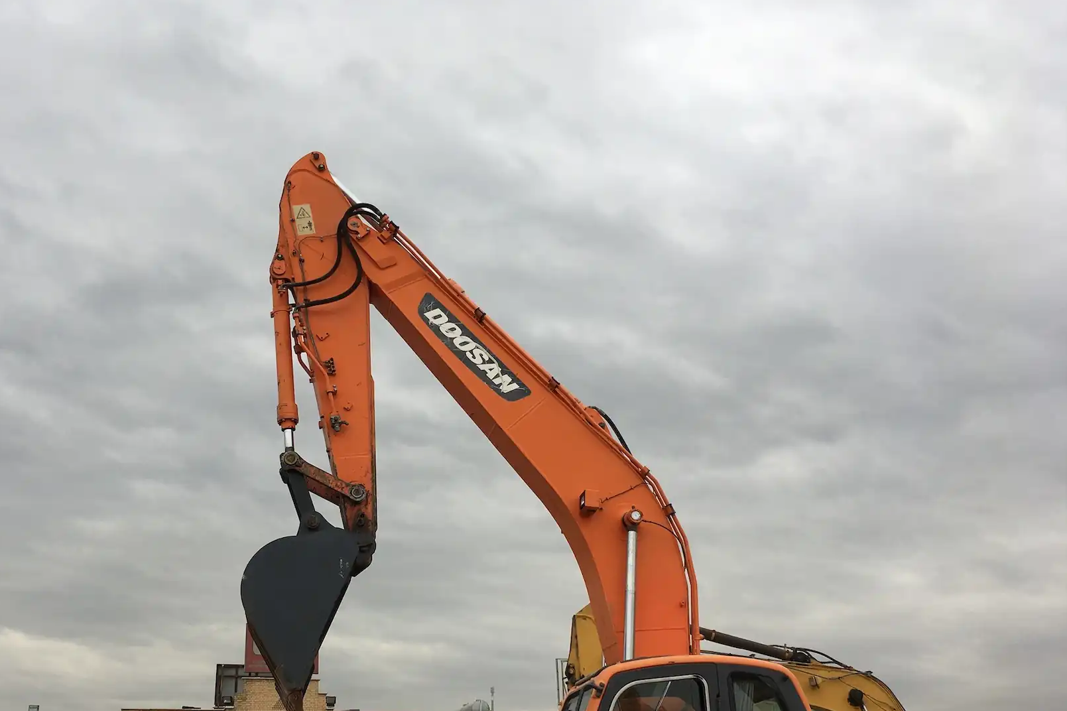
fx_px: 1067
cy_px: 440
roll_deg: +0.8
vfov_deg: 36.7
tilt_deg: +19.5
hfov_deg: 52.8
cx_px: 434
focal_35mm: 36
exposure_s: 1/1282
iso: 25
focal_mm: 4.15
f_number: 2.2
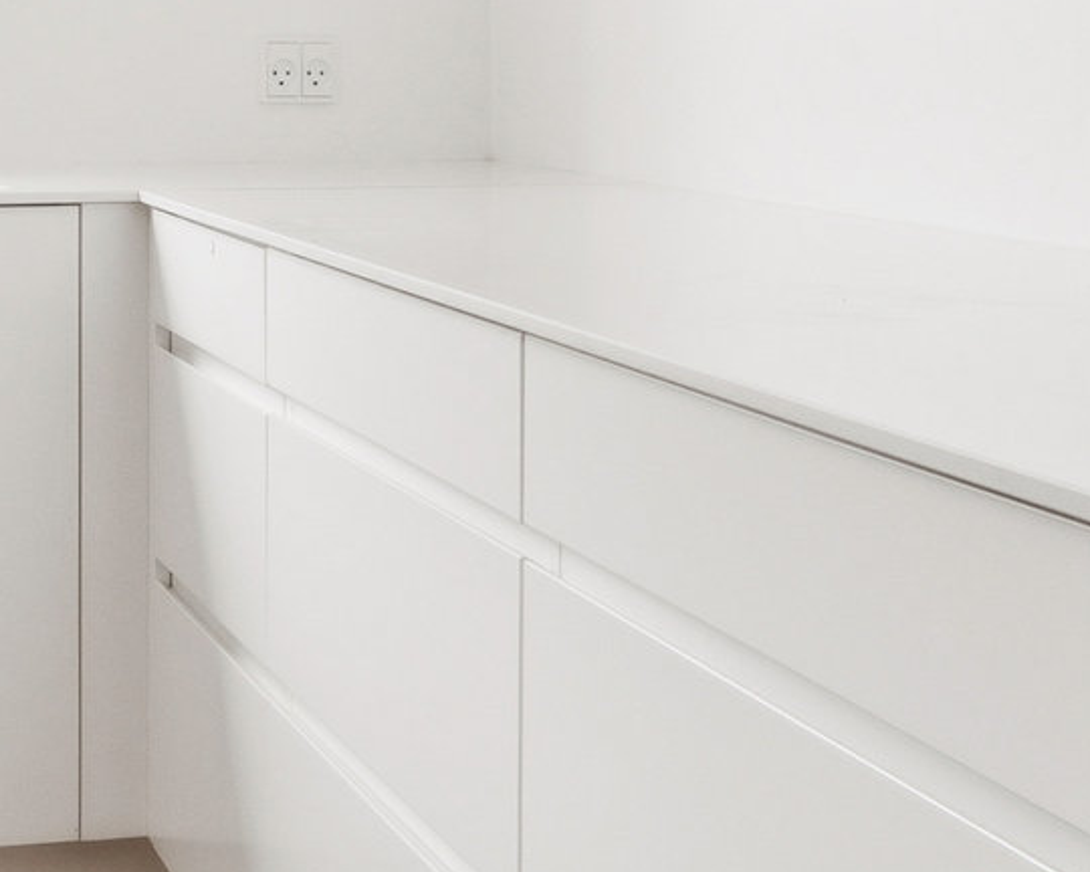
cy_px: 105
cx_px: -460
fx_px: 3194
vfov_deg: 15.4
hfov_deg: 17.7
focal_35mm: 99
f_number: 11
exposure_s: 1/25
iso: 800
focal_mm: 19
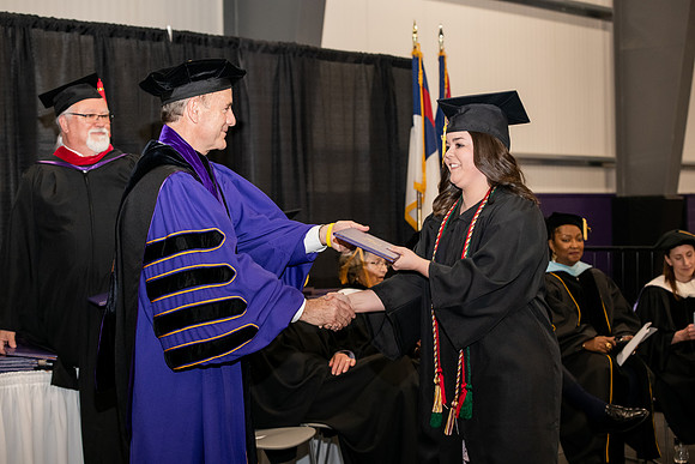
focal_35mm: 70
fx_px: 1352
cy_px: 232
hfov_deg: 28.8
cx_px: 348
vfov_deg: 19.5
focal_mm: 70
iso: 2000
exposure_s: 1/200
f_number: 5
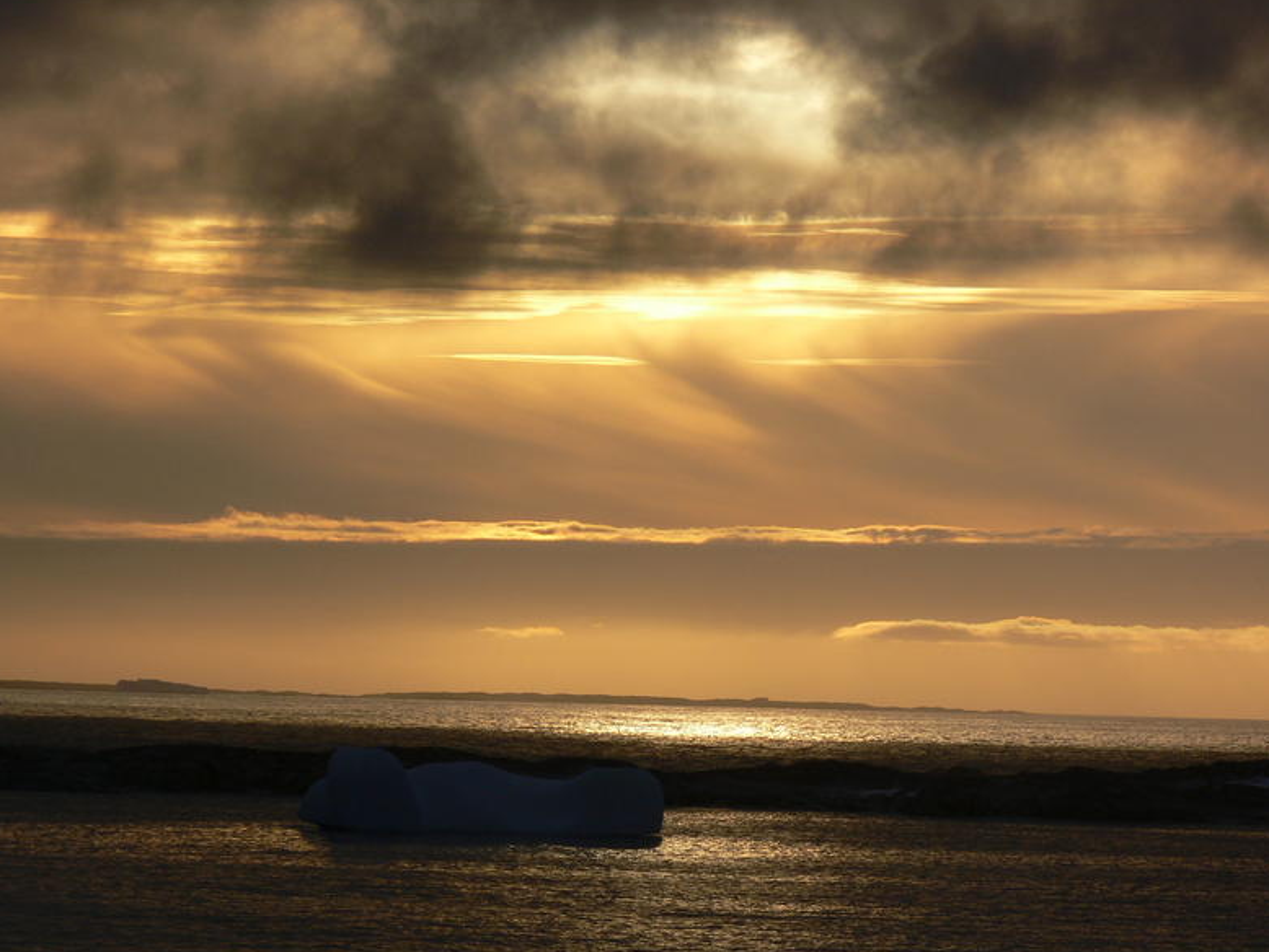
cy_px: 466
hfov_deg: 7.8
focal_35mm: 255
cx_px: 638
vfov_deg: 5.8
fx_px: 9351
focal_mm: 41.3
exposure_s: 1/400
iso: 80
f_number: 7.1
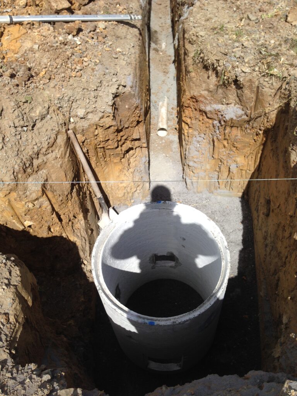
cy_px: 198
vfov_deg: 55.4
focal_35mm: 33
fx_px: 378
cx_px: 148
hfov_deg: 42.9
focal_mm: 4.12
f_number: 2.4
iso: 50
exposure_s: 1/1869
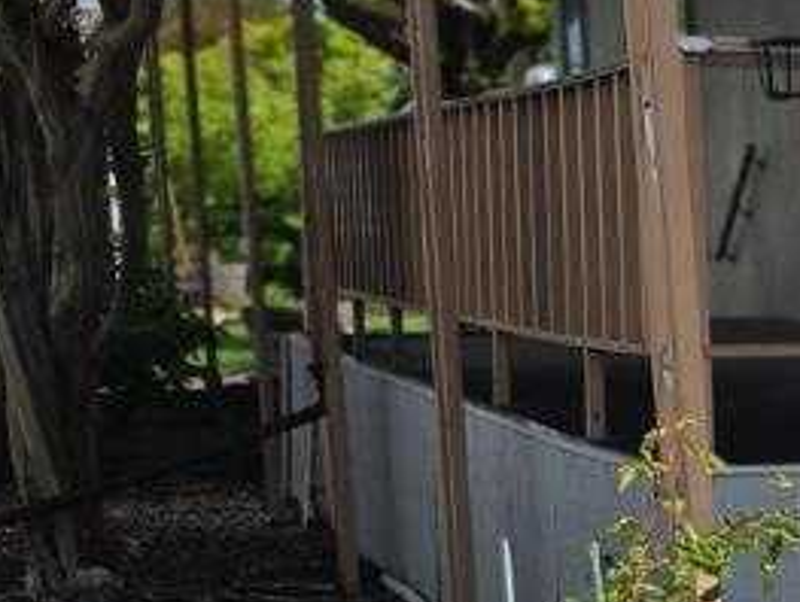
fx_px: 3032
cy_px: 464
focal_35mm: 131
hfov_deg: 12.1
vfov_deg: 11.3
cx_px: 1922
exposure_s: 1/1055
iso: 12
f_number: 1.7
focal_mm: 6.3
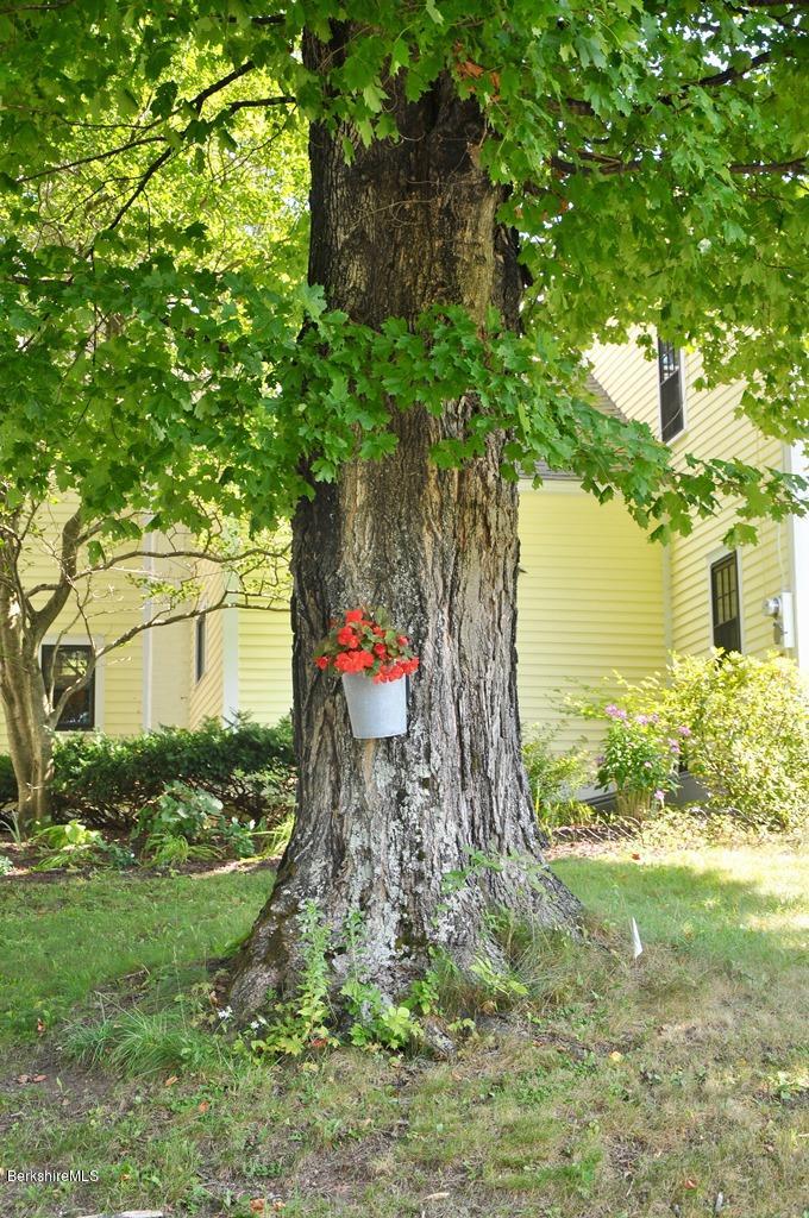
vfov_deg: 35.1
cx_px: 404
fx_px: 1926
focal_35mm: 57
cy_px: 609
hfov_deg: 23.7
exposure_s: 1/100
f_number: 5
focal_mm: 38
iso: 200
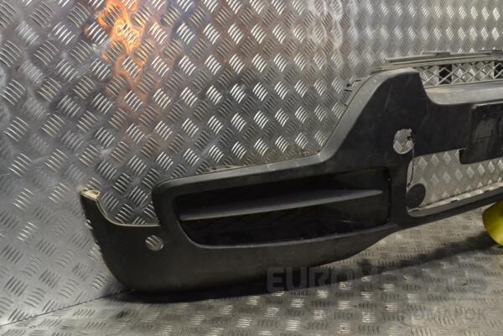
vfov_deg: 34.2
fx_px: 545
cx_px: 252
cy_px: 168
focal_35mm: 39
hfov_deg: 49.6
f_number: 8
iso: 3200
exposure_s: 1/250
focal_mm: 26
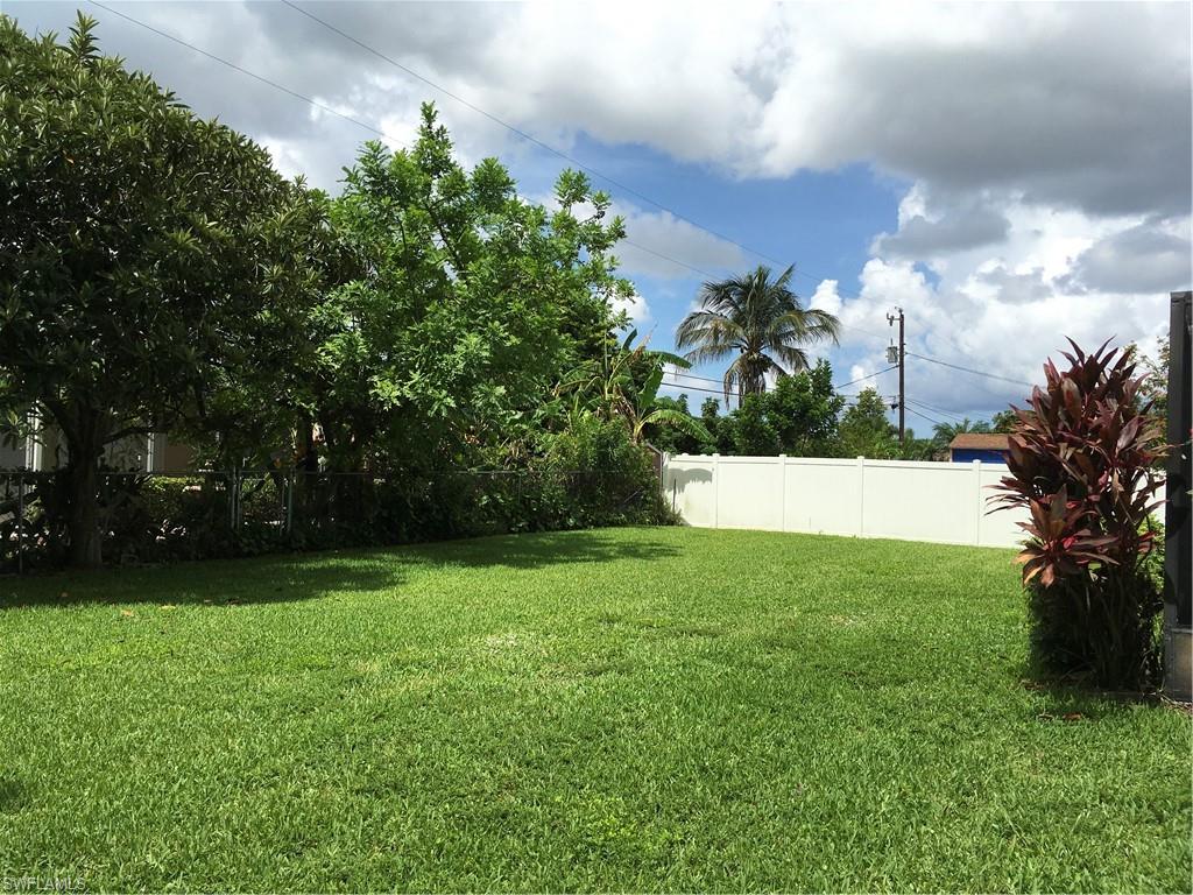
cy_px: 448
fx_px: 999
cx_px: 596
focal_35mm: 29
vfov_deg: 48.2
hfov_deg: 61.7
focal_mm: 4.15
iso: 25
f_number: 2.2
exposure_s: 1/2653
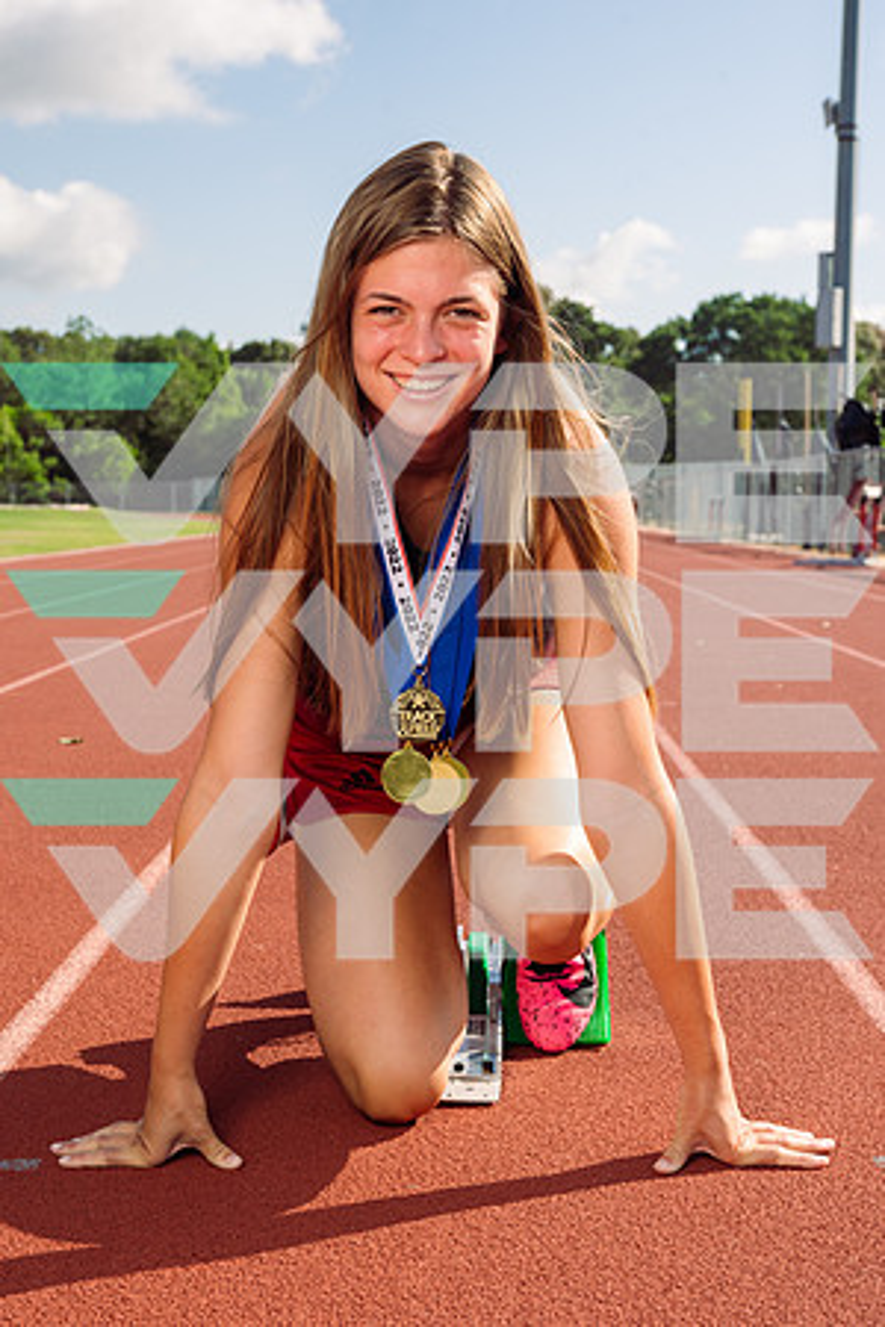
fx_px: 2212
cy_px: 664
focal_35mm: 60
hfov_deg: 22.6
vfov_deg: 33.4
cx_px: 442
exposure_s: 1/200
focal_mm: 60
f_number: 10
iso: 125
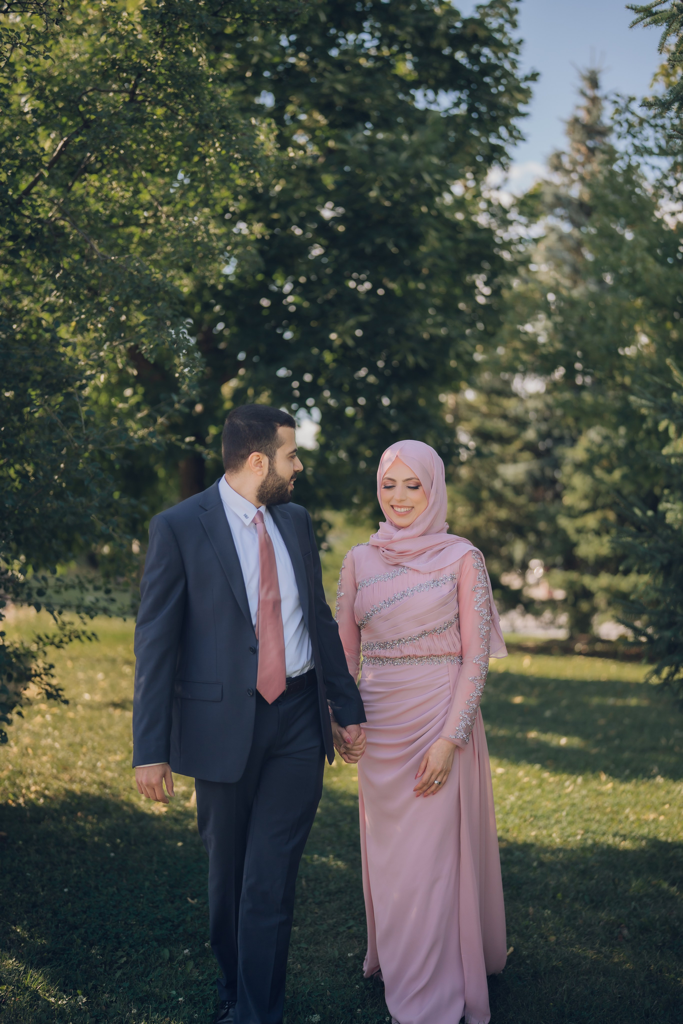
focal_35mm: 50
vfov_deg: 39.6
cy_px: 512
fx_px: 1423
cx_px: 342
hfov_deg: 27.0
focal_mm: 50
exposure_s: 1/1600
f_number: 1.4
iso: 125
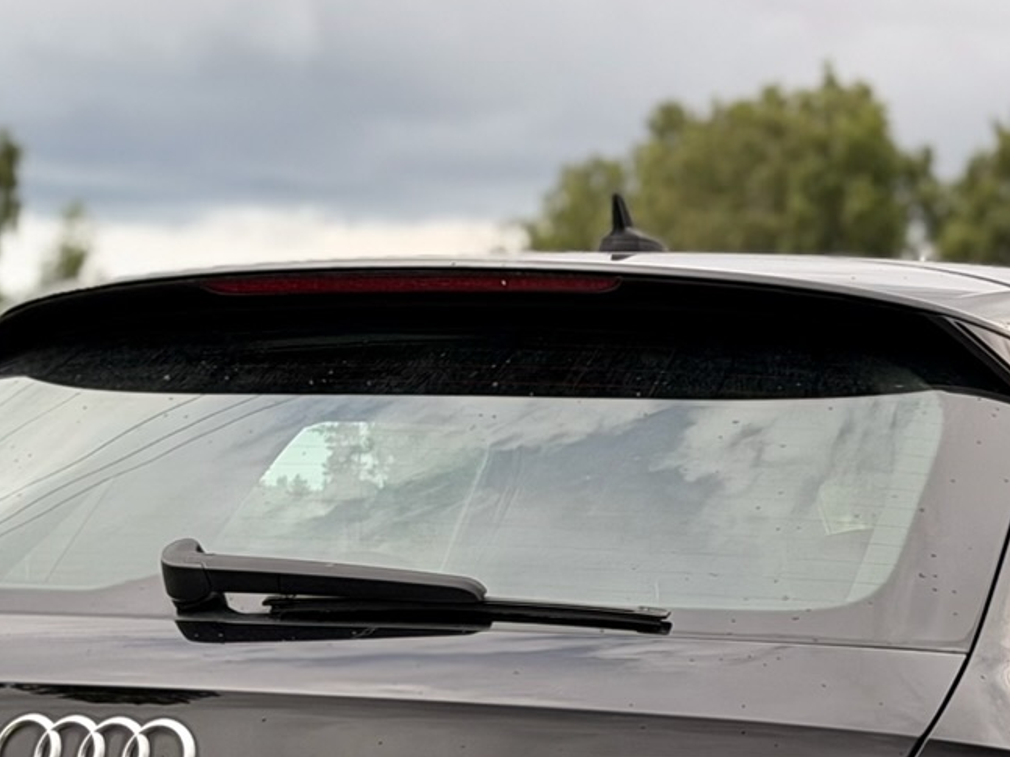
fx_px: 4434
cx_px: 799
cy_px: 1060
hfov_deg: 12.9
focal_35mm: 152
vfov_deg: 9.5
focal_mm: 6.76
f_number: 1.78
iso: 64
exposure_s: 1/687
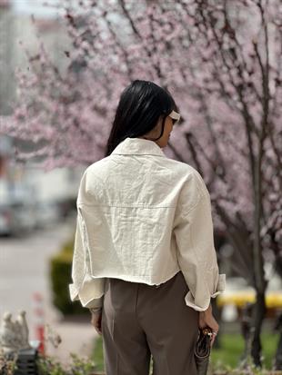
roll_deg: +1.3
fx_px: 836
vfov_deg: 25.3
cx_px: 141
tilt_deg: -4.5
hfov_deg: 19.1
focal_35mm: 77
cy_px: 188
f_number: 2.8
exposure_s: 1/786
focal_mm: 9
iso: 32
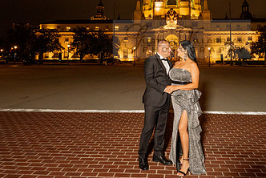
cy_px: 40
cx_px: 165
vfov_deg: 45.9
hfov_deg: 66.4
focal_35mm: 27
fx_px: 200
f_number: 2.8
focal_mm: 14
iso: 800
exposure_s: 1/60
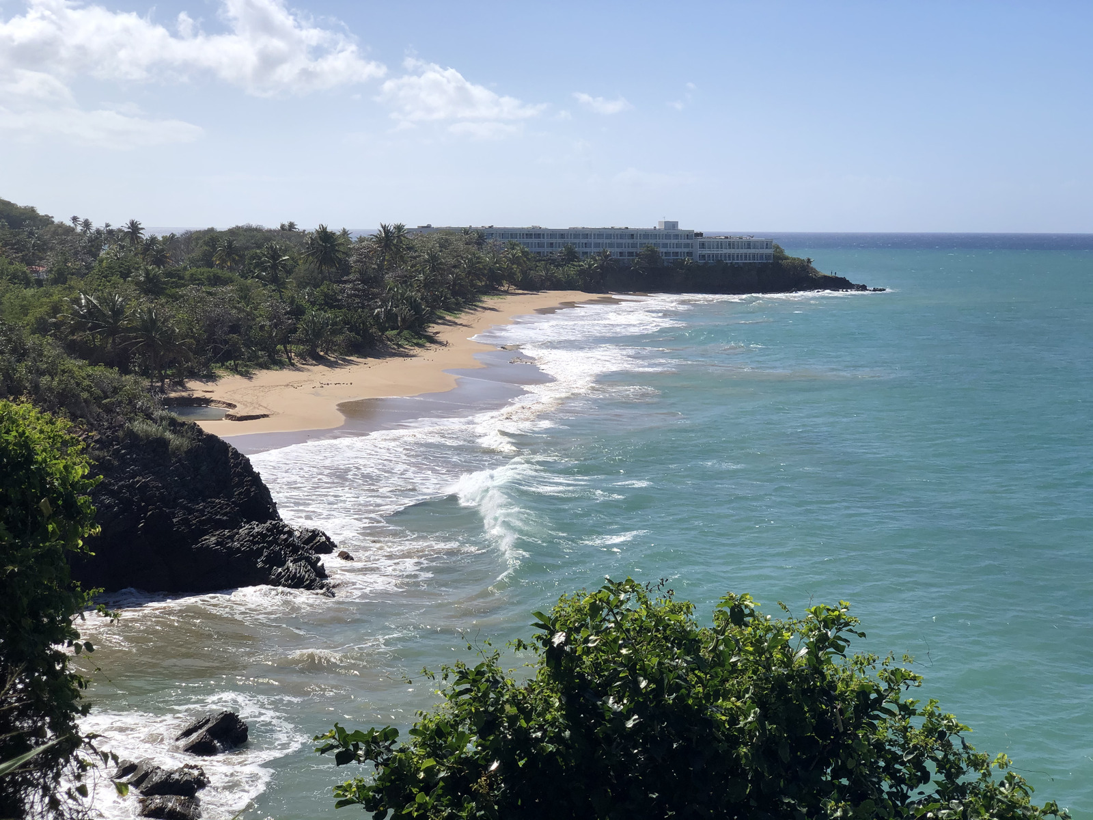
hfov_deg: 36.8
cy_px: 410
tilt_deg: -6.4
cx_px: 546
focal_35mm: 52
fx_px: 1642
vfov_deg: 28.0
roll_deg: +0.5
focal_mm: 6
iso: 16
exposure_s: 1/2525
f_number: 2.4
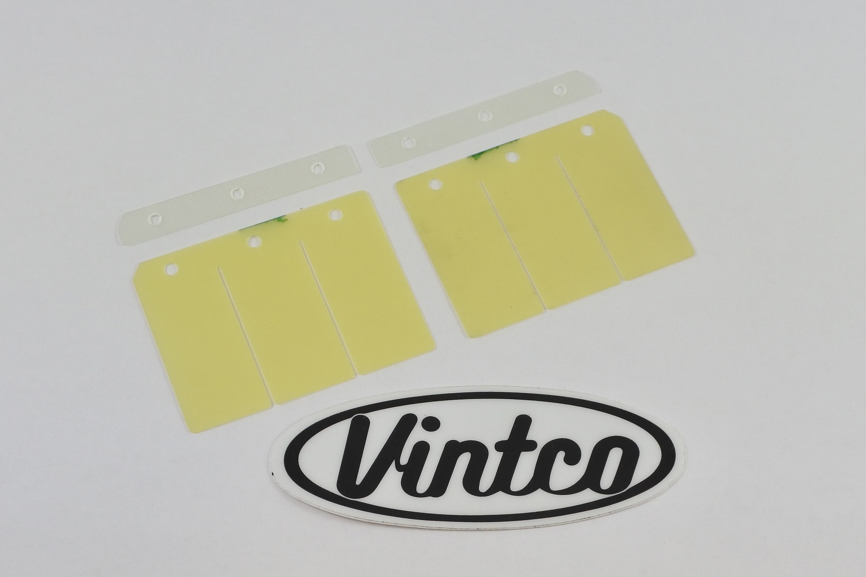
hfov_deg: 53.1
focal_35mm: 36
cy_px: 288
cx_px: 433
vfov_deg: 36.9
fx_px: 866
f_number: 4
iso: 400
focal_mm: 13.7
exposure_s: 1/250
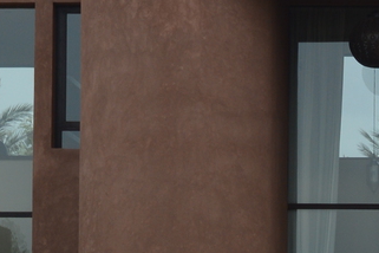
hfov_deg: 8.0
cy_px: 329
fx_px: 2654
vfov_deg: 5.4
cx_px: 532
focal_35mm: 252
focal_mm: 27
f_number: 7.1
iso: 100
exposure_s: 1/200
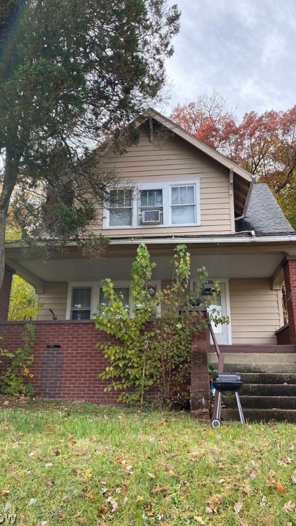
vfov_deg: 66.1
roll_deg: -0.8
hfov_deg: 40.2
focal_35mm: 29
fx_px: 405
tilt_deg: +16.7
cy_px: 259
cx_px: 146
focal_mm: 4.25
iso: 32
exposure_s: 1/408
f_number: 1.8
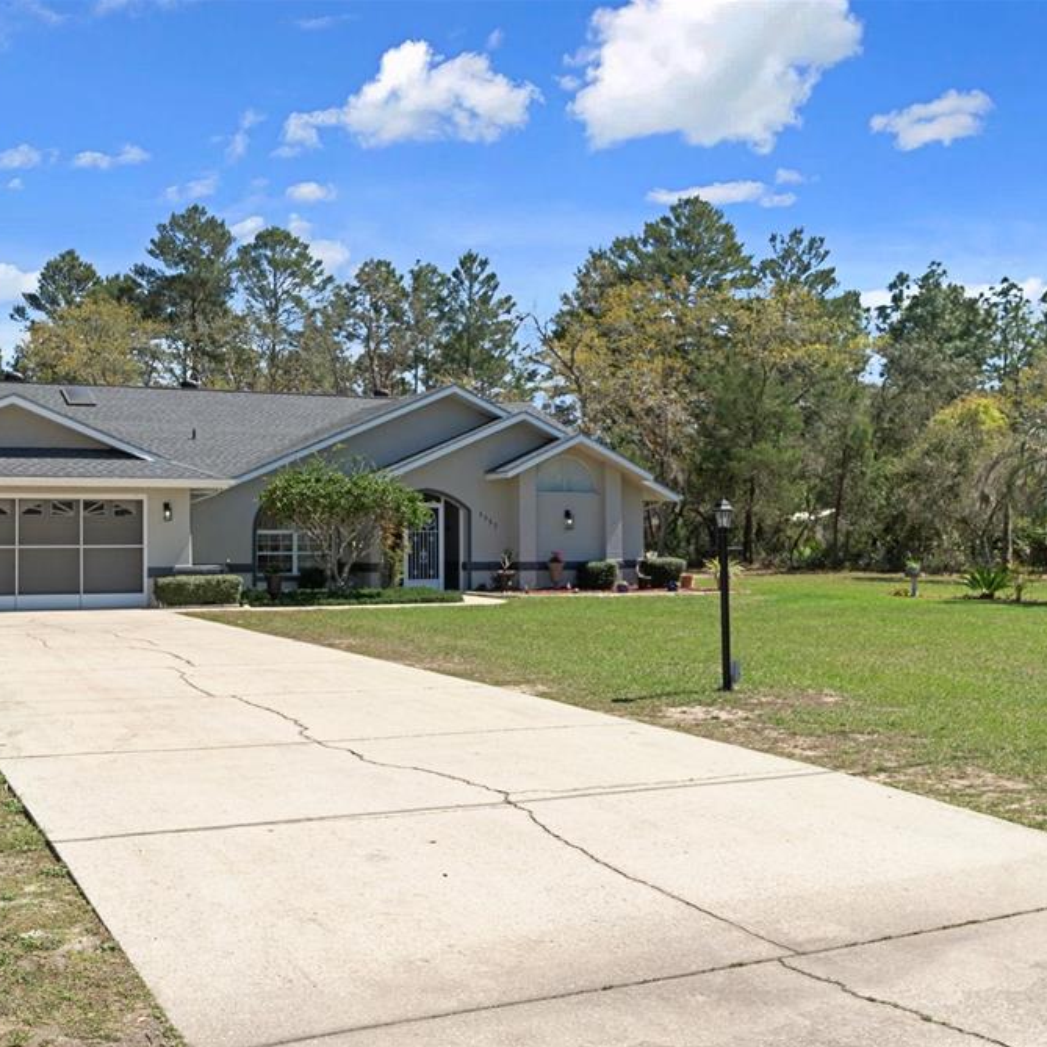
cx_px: 401
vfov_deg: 42.8
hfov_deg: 42.6
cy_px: 532
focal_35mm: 39
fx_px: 1335
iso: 320
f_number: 8
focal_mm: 20
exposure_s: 1/350
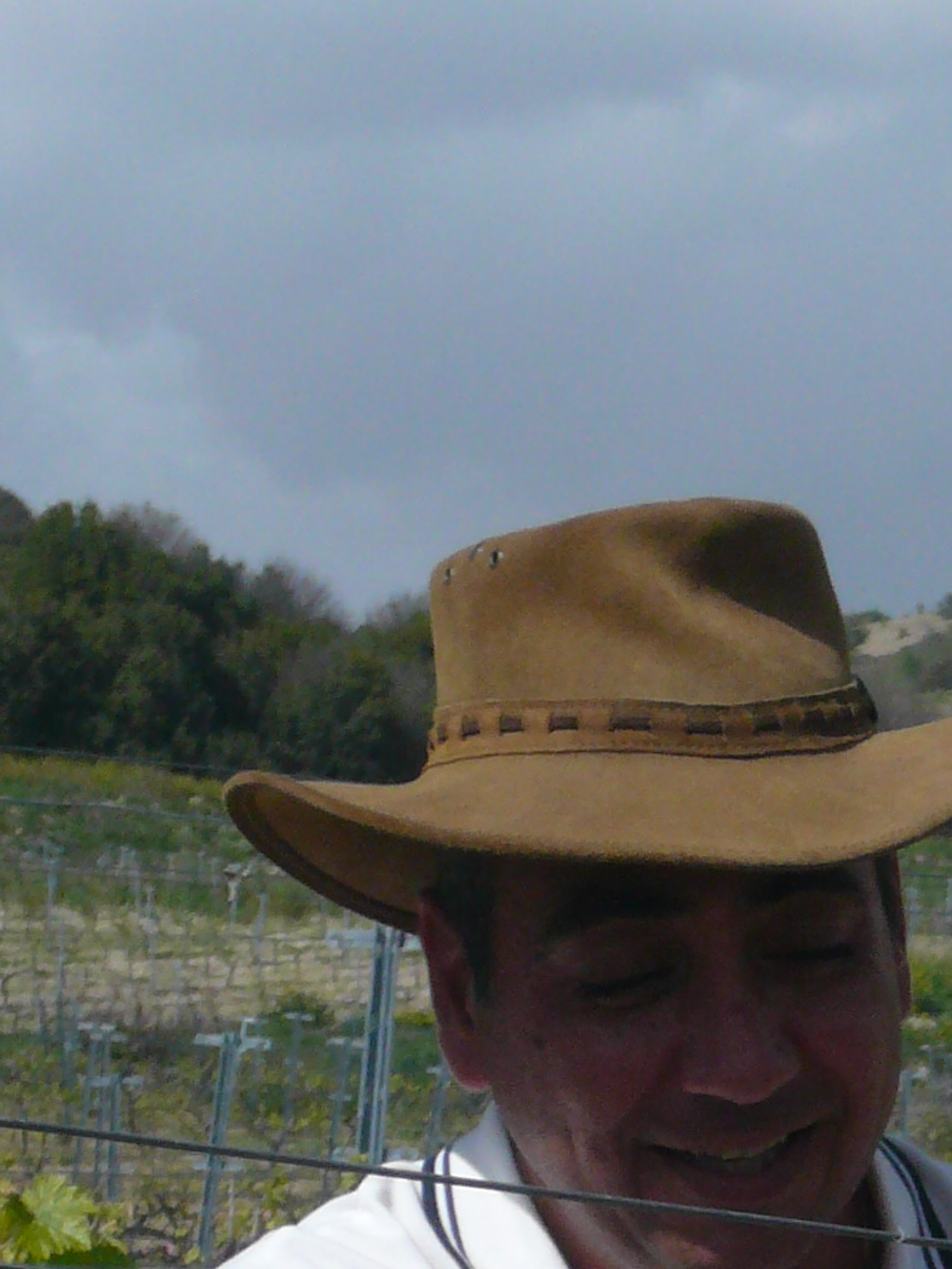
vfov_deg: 9.1
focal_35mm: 214
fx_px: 7847
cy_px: 1735
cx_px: 1141
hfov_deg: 6.9
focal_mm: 12
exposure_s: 1/200
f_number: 13
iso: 100
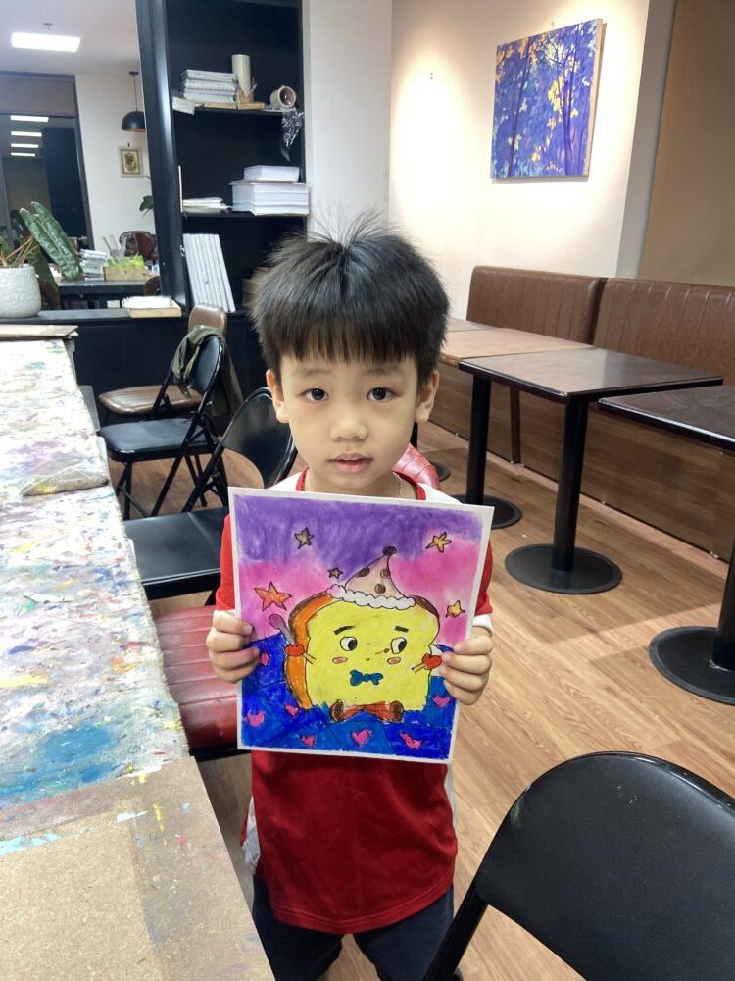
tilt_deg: -19.9
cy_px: 490
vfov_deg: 67.3
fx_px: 736
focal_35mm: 26
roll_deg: -0.9
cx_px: 368
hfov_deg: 53.1
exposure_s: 1/100
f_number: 1.8
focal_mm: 4.25
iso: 125
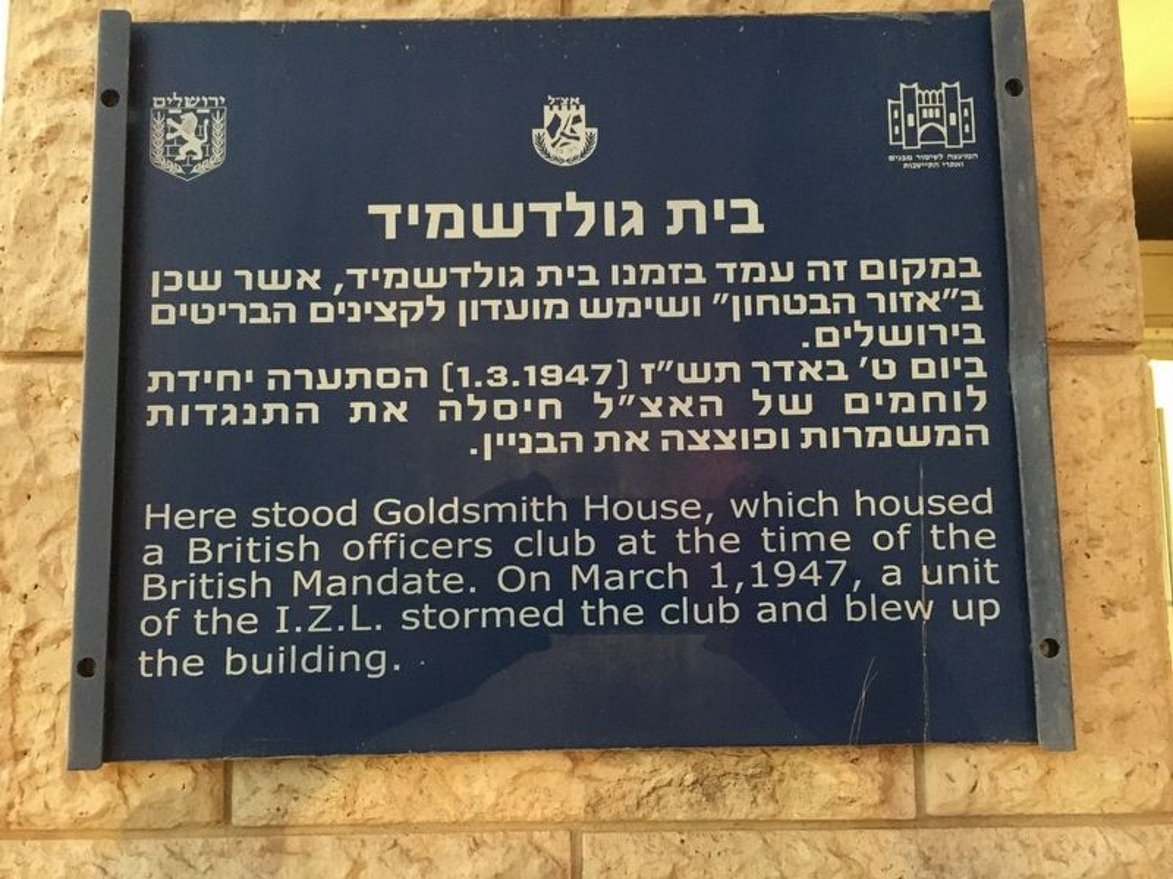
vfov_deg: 48.2
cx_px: 586
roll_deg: +1.0
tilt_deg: +6.4
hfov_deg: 61.7
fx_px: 983
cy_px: 440
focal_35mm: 29
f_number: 2.2
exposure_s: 1/17
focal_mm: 4.15
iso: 320
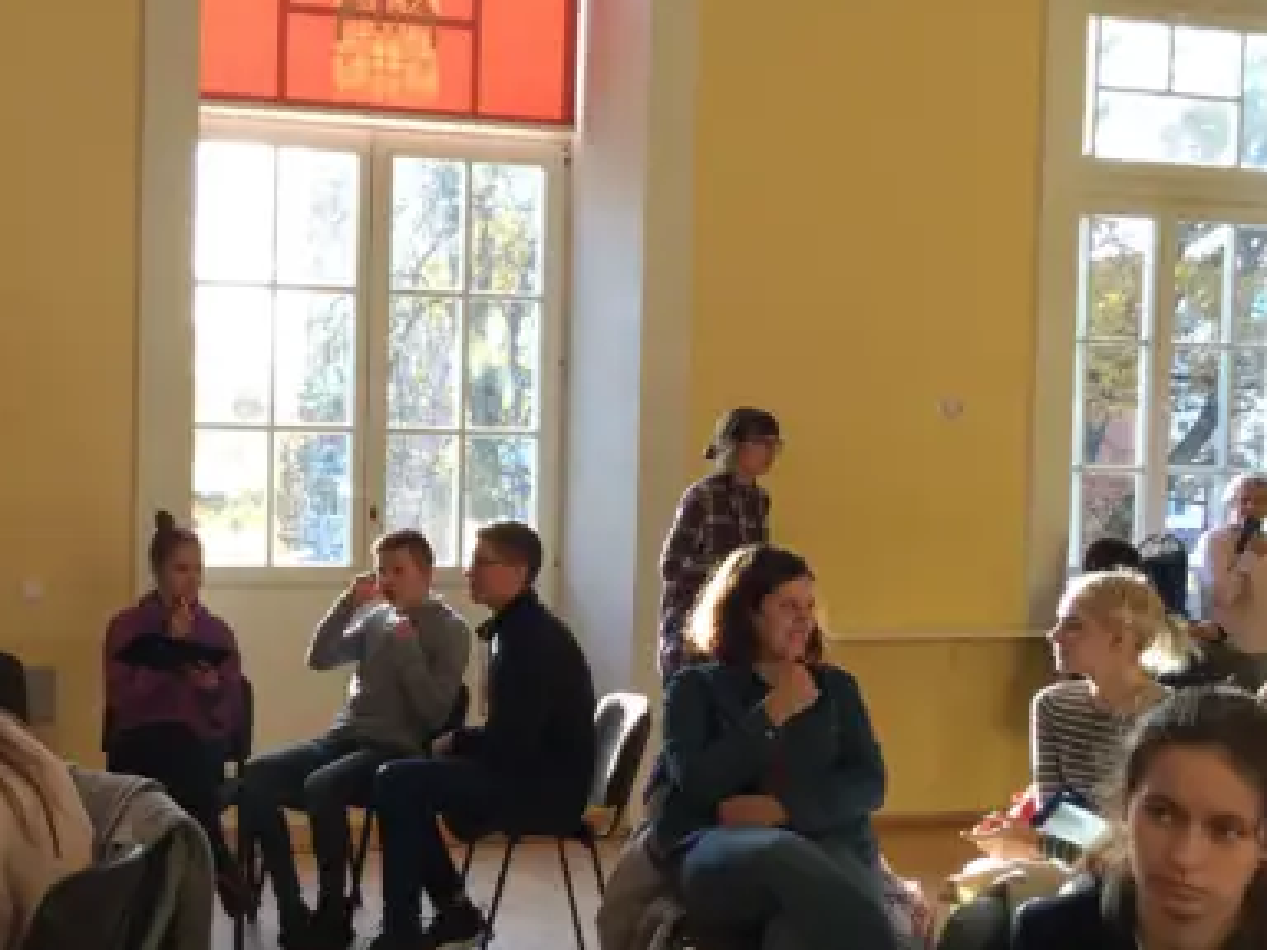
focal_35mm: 58
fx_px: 2123
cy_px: 541
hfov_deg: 32.3
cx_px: 238
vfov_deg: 25.2
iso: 50
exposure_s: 1/100
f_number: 2.2
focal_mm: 4.15
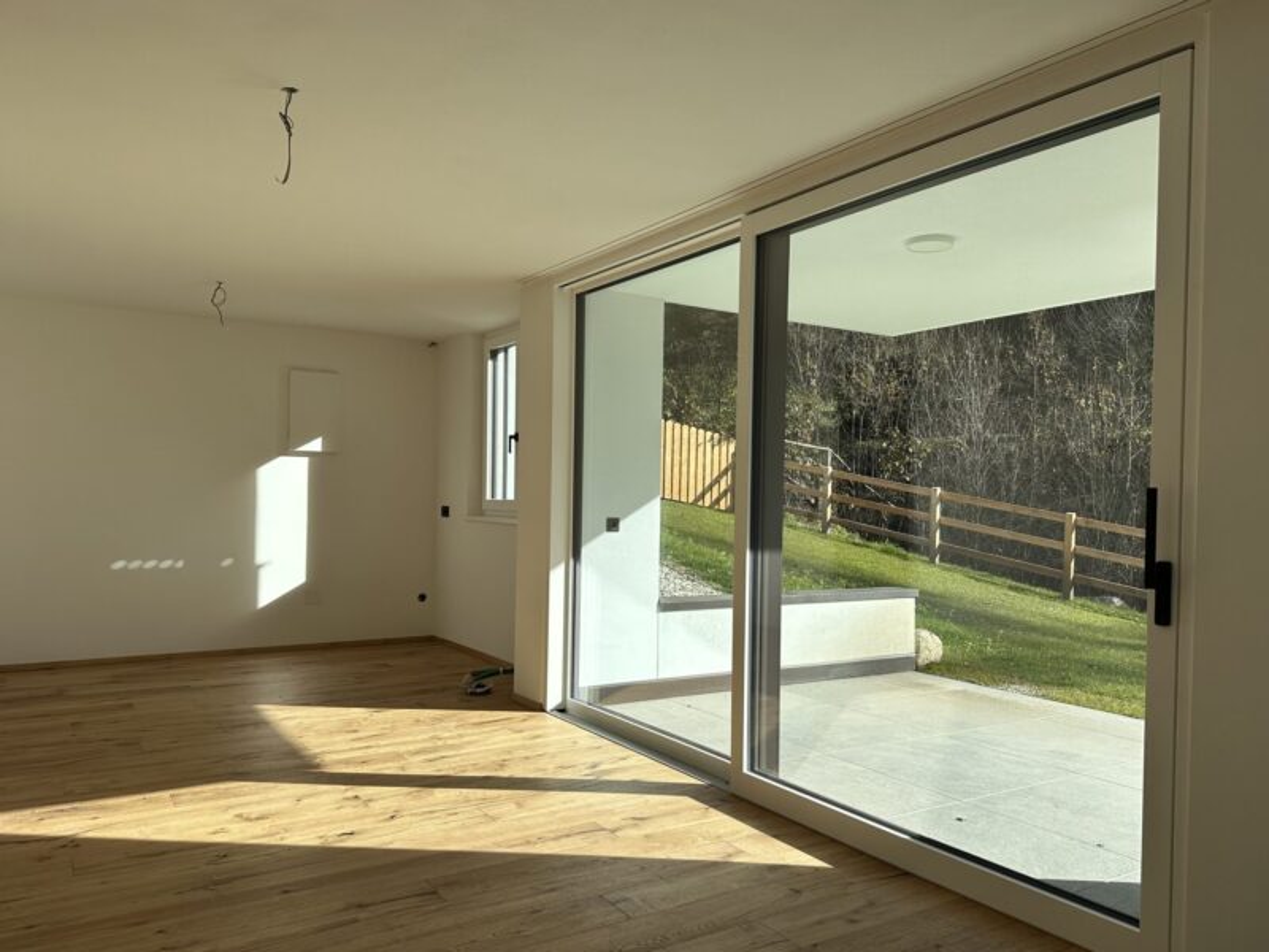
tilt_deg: -0.8
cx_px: 634
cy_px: 476
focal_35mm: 24
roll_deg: -1.1
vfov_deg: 56.8
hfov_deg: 71.6
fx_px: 880
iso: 80
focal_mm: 6.86
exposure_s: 1/2070
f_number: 1.78
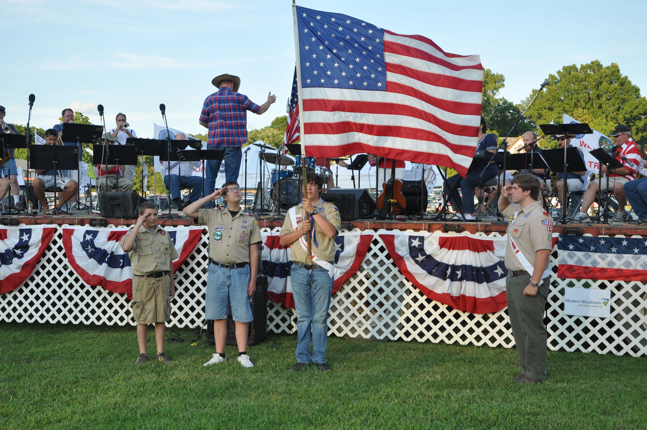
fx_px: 862
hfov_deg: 41.2
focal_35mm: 48
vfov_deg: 28.0
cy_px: 215
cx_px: 324
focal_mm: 32
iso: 200
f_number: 7.1
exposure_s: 1/200
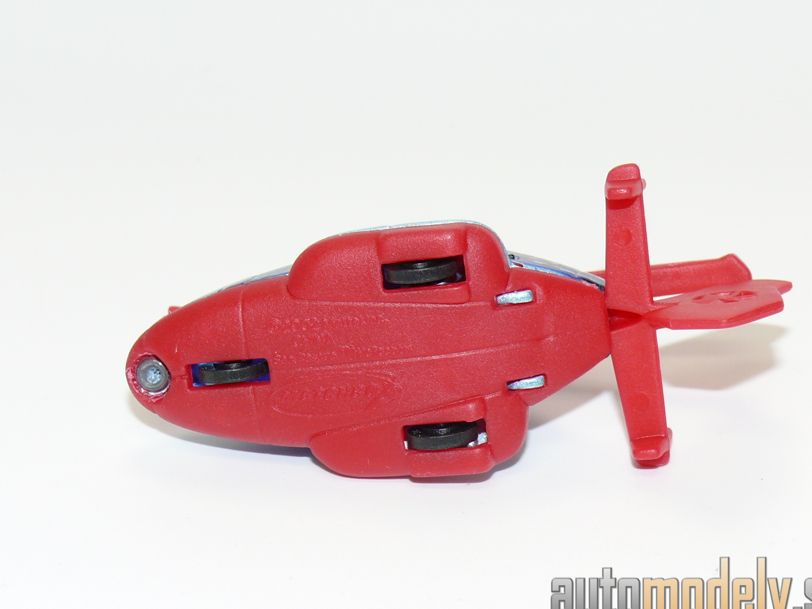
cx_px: 426
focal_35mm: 99
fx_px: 2322
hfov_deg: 19.8
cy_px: 315
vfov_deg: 14.9
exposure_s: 1/30
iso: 100
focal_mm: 12.8
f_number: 4
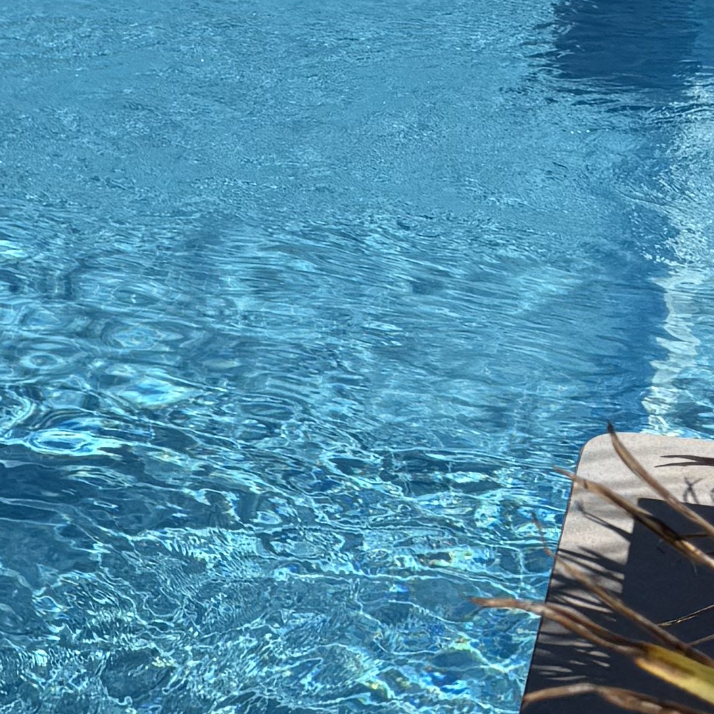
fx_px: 2684
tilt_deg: -11.7
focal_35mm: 115
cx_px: 331
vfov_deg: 14.9
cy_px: -22
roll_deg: -2.1
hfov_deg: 15.2
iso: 80
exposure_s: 1/9091
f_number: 1.78
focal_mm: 6.76
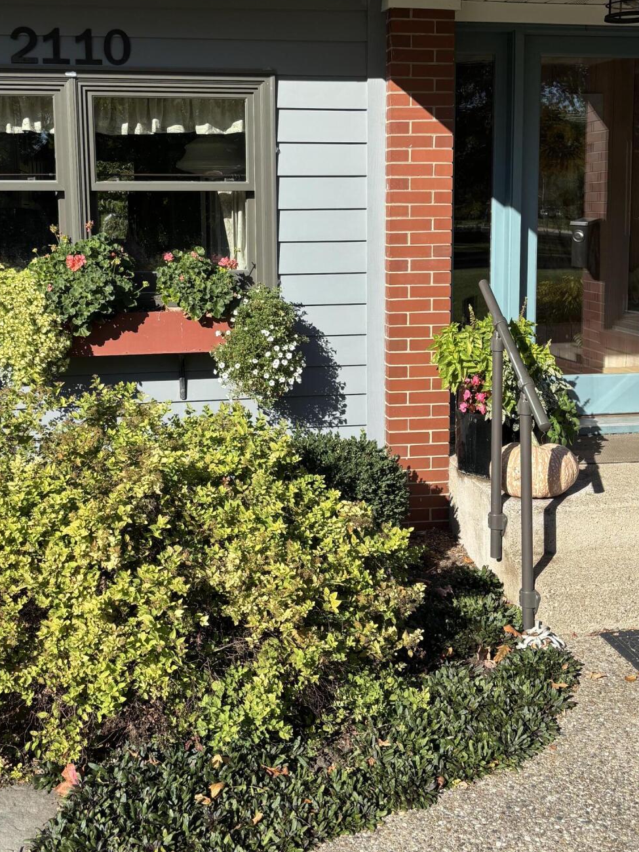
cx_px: 296
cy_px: 320
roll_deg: -0.4
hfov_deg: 35.9
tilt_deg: -6.3
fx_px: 985
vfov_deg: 46.4
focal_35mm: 40
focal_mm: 5.96
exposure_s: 1/2105
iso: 50
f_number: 1.6
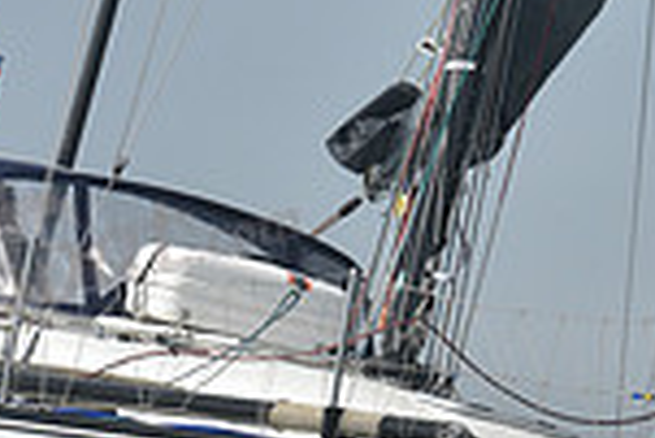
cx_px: 529
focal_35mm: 391
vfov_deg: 3.5
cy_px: 449
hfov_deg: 5.3
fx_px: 7121
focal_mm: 102
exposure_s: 1/800
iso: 320
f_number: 14
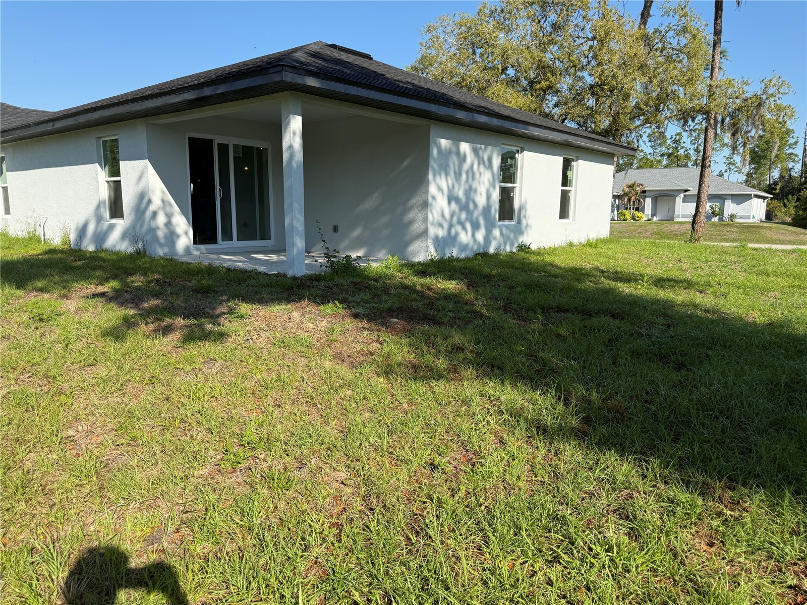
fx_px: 560
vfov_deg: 56.8
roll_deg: +0.4
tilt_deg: -7.9
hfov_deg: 71.6
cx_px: 404
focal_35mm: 24
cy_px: 302
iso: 80
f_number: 1.78
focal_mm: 6.76
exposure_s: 1/3021
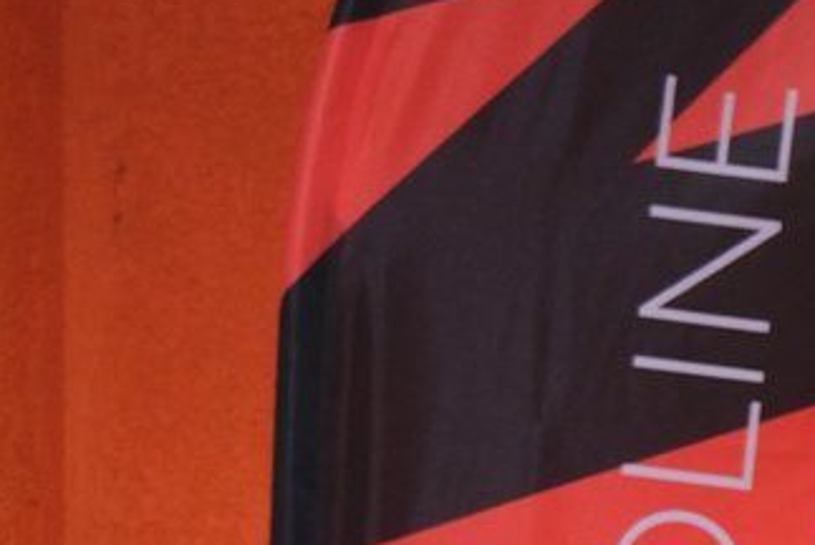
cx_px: 1809
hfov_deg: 7.1
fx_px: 6276
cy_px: 1089
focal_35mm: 277
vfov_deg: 4.9
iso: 1250
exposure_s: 1/100
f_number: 4
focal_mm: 37.6
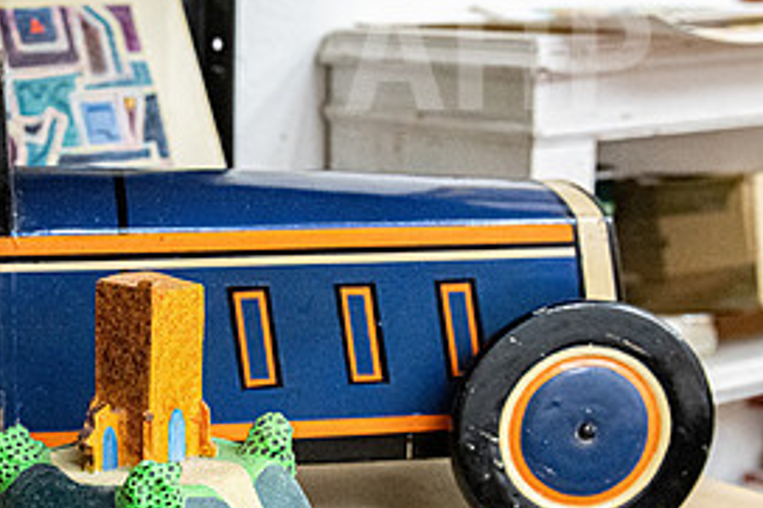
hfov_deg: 23.5
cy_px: 353
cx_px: 117
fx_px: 1800
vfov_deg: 16.0
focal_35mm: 85
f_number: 5
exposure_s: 1/80
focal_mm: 31
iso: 1000
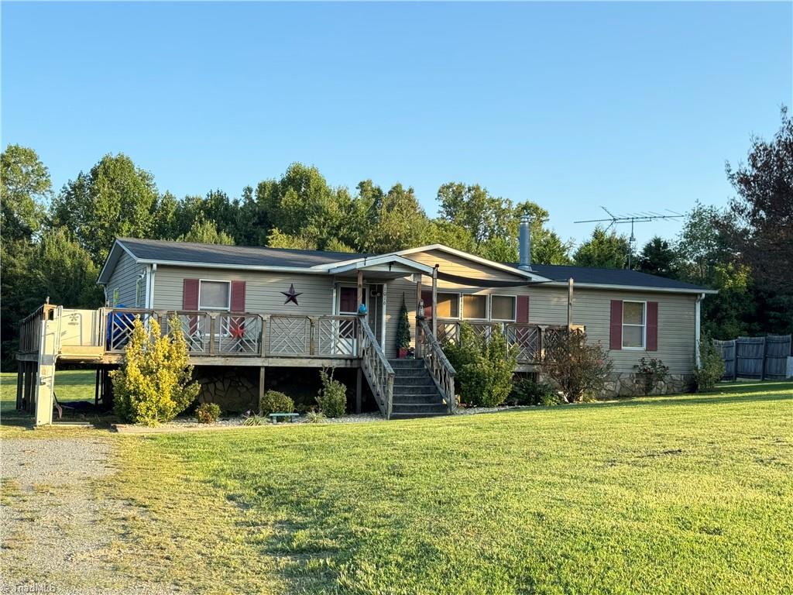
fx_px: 1100
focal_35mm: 48
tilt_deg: +2.4
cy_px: 298
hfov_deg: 39.7
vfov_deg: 30.3
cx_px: 396
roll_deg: -1.8
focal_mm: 6.76
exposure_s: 1/739
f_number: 1.78
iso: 64
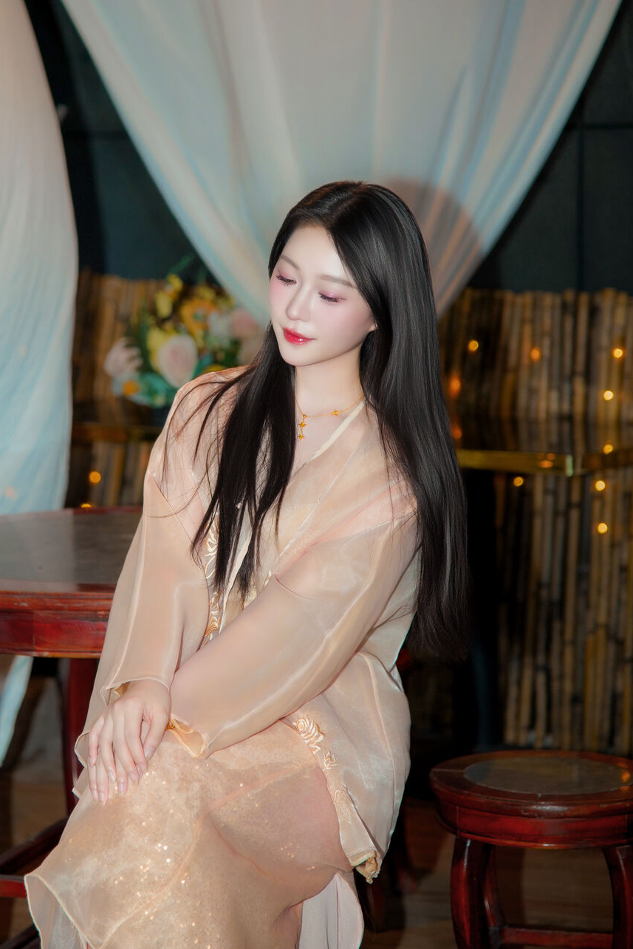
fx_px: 2768
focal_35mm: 105
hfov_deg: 13.0
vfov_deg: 19.4
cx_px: 203
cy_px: 395
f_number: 2.8
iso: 500
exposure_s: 1/80
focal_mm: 75
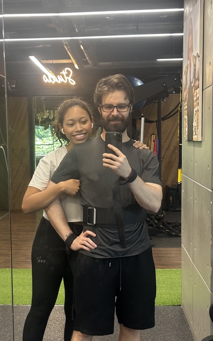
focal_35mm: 71
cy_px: 217
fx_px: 659
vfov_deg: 28.8
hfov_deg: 18.3
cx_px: 72
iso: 100
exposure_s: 1/50
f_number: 1.78
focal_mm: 6.86
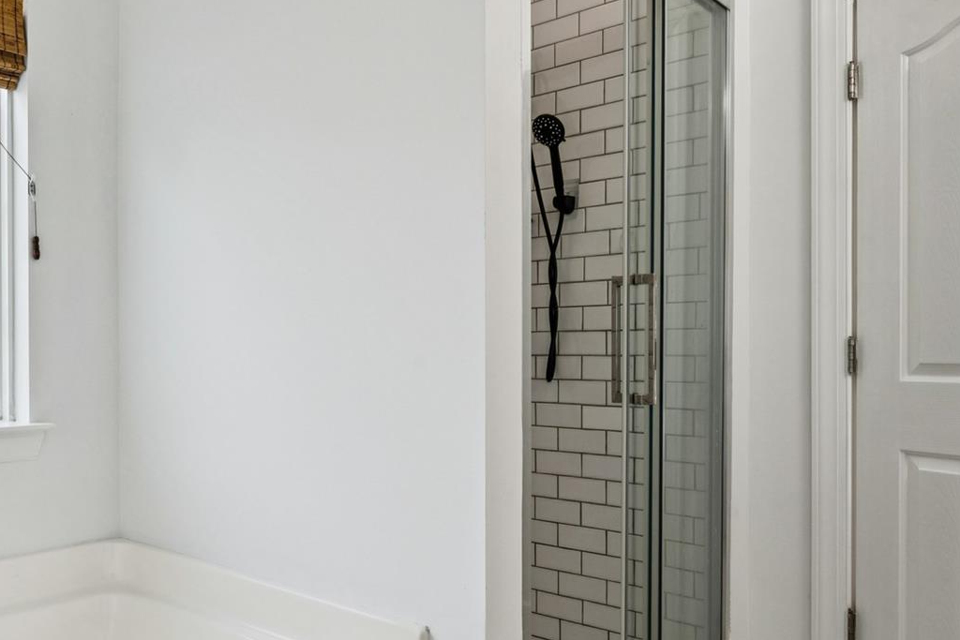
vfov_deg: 42.0
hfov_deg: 55.7
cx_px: 191
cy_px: 367
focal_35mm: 31
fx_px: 832
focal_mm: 15.6
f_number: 13
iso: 200
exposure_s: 1/25
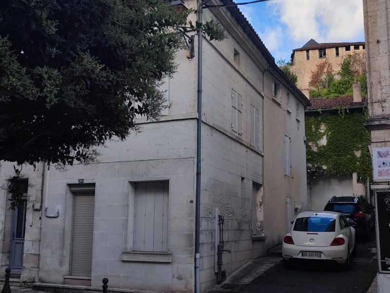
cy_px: 146
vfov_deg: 54.9
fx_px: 282
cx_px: 195
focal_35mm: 25
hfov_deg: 69.4
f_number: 1.75
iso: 50
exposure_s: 1/423
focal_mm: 5.96
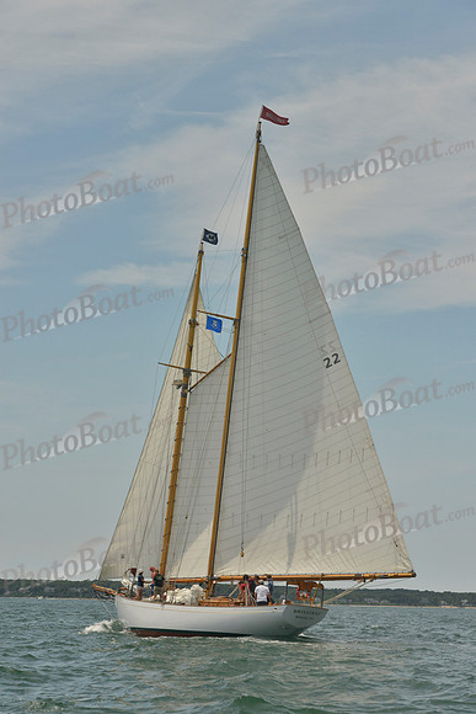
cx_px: 238
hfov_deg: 19.5
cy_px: 357
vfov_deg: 28.8
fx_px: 1387
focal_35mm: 70
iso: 400
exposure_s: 1/800
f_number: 9
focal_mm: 70
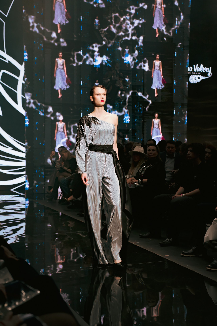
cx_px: 108
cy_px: 163
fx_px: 551
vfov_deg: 32.9
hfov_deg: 22.3
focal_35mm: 61
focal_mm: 61
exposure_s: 1/200
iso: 1600
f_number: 3.5
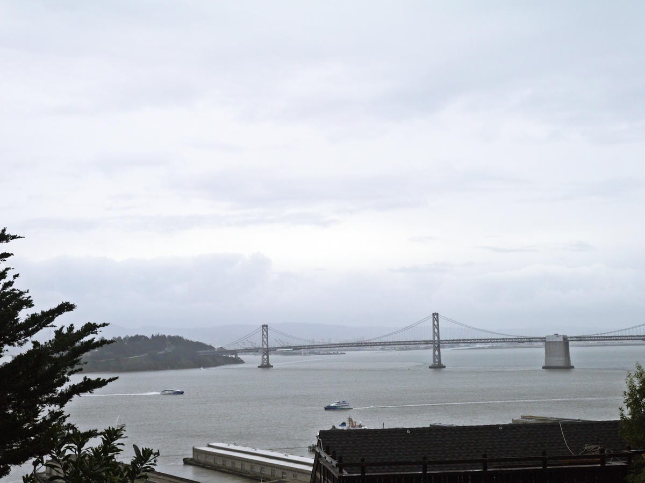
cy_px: 242
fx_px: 932
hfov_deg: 38.2
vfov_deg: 29.1
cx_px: 322
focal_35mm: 50
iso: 160
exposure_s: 1/320
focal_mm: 25
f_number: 8
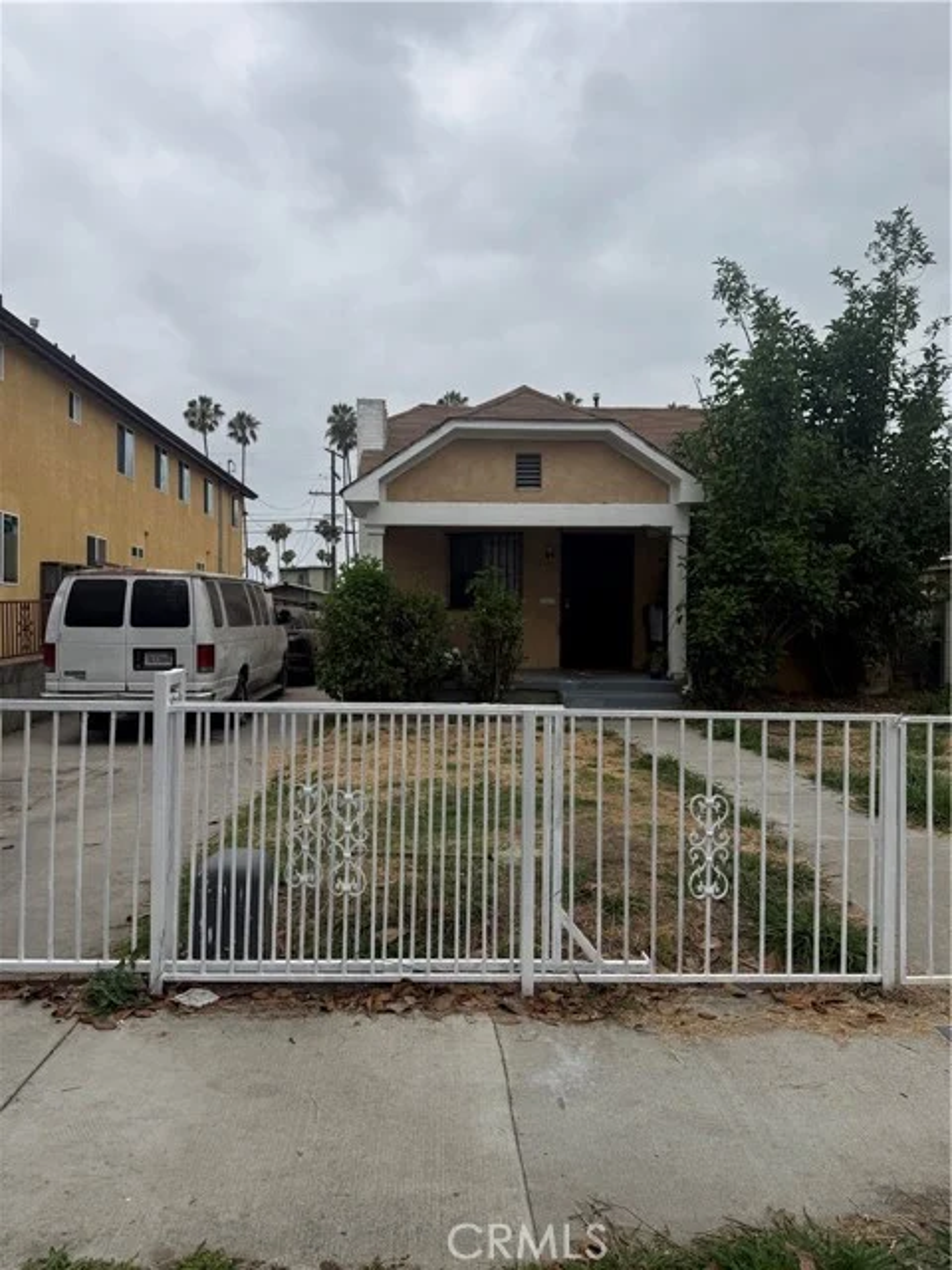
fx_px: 880
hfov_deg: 56.8
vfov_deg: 71.6
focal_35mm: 24
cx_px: 476
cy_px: 635
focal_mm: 6.76
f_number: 1.78
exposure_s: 1/9091
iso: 80
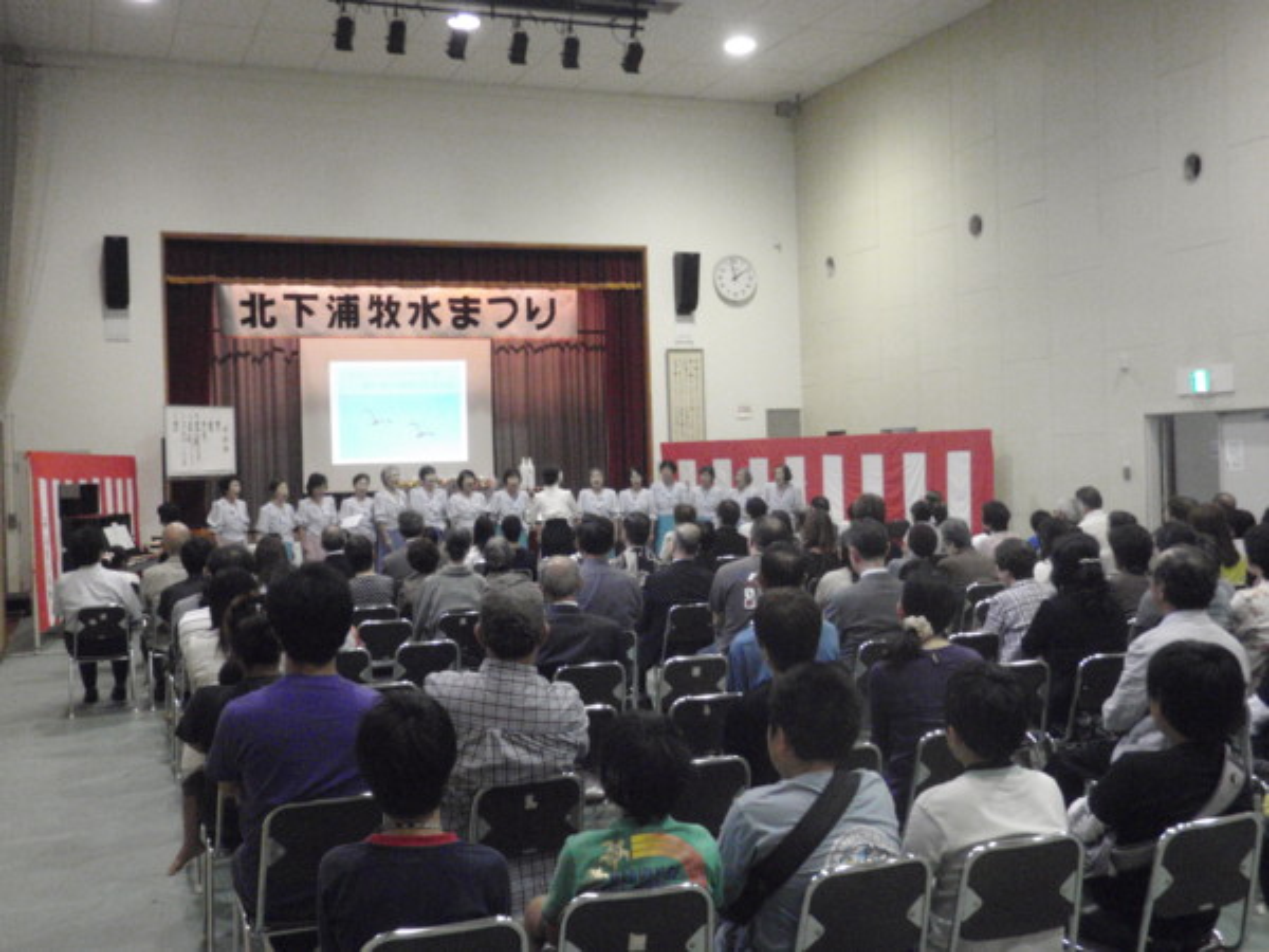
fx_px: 1320
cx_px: 634
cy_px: 476
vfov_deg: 39.7
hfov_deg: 51.4
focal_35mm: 36
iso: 800
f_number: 4.1
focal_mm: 6.53
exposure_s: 1/30
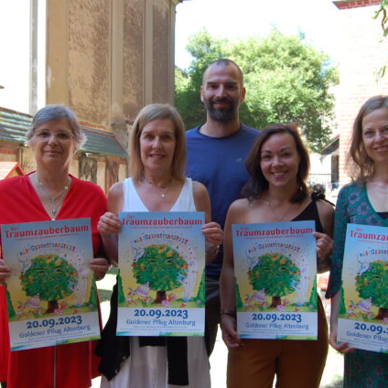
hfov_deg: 36.8
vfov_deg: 36.8
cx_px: 191
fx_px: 583
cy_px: 193
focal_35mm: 46
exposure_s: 1/125
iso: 220
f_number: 5.6
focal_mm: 22
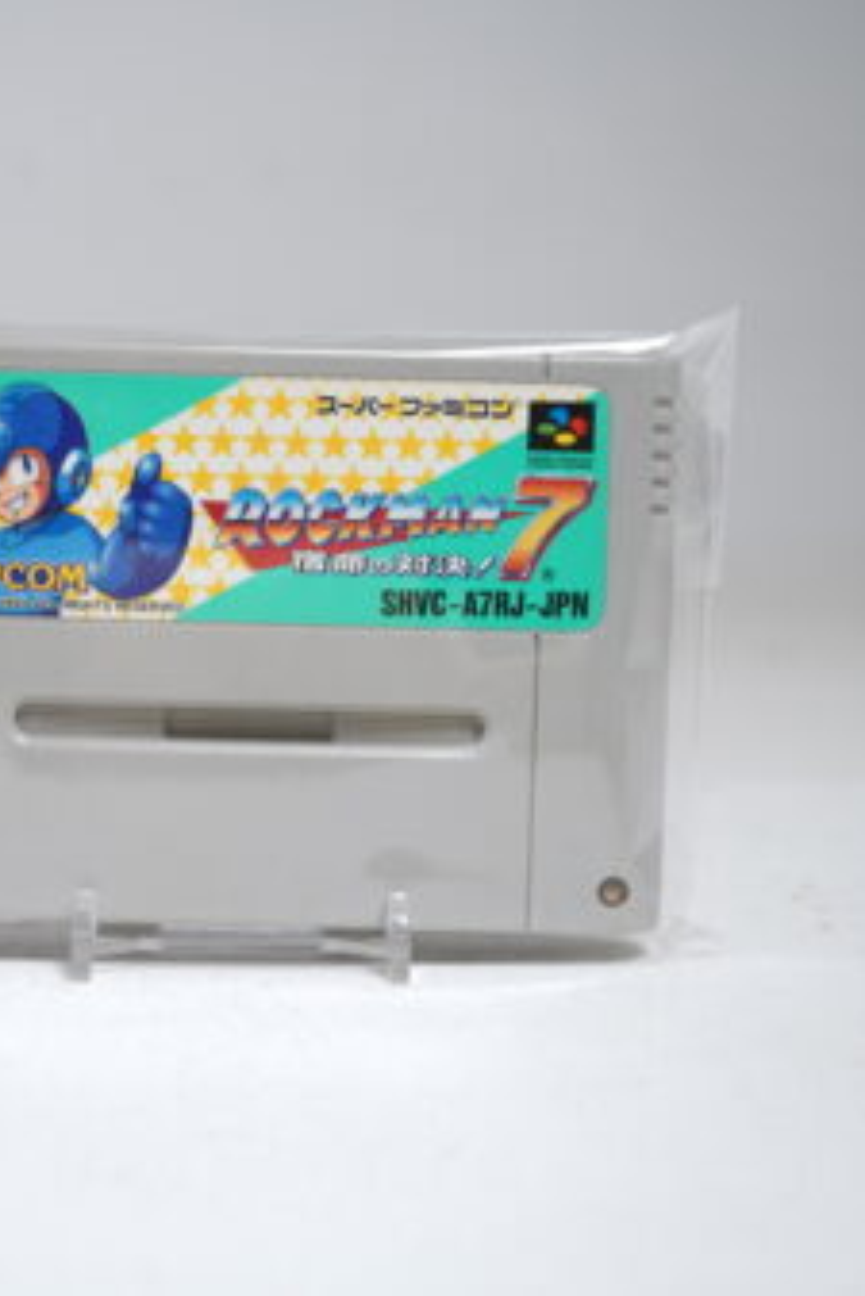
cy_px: 646
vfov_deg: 32.4
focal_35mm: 62
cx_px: 235
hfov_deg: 21.8
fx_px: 2232
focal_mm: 41
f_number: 5
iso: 64
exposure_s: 1/5
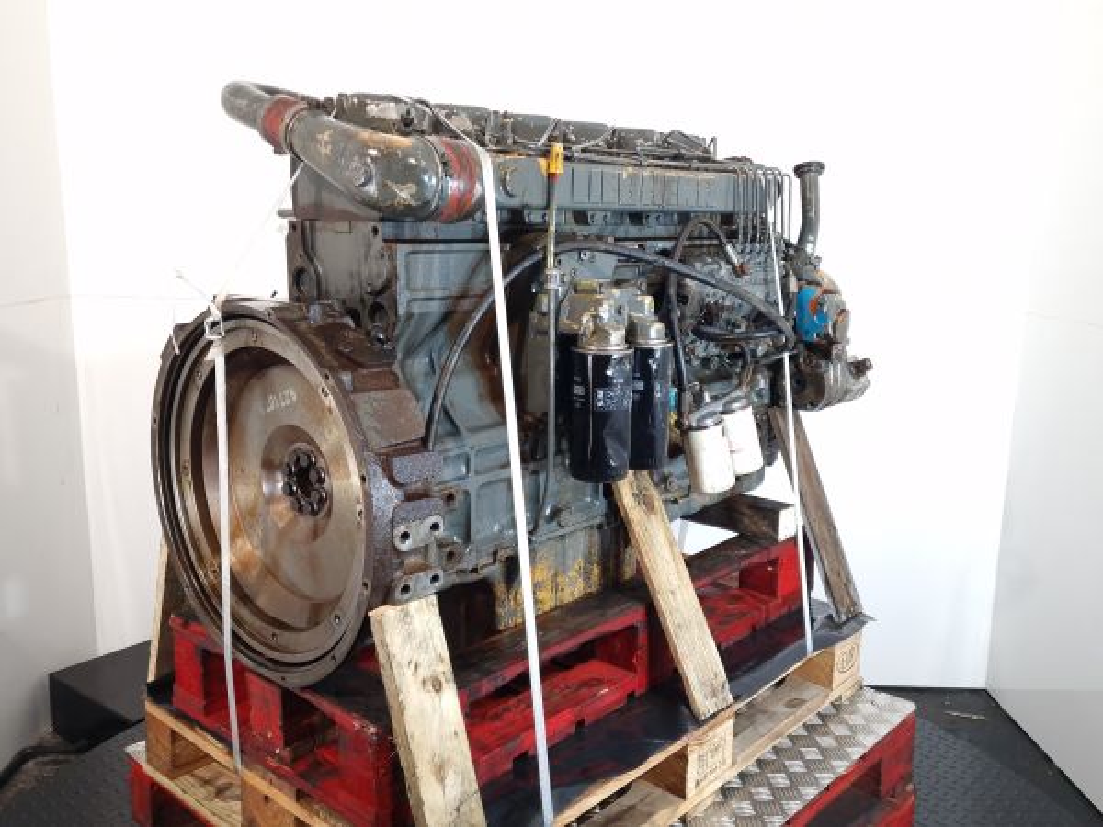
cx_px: 552
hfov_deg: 73.9
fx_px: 733
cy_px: 414
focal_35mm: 23
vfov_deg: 58.9
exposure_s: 1/50
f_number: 1.8
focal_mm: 6.4
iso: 100
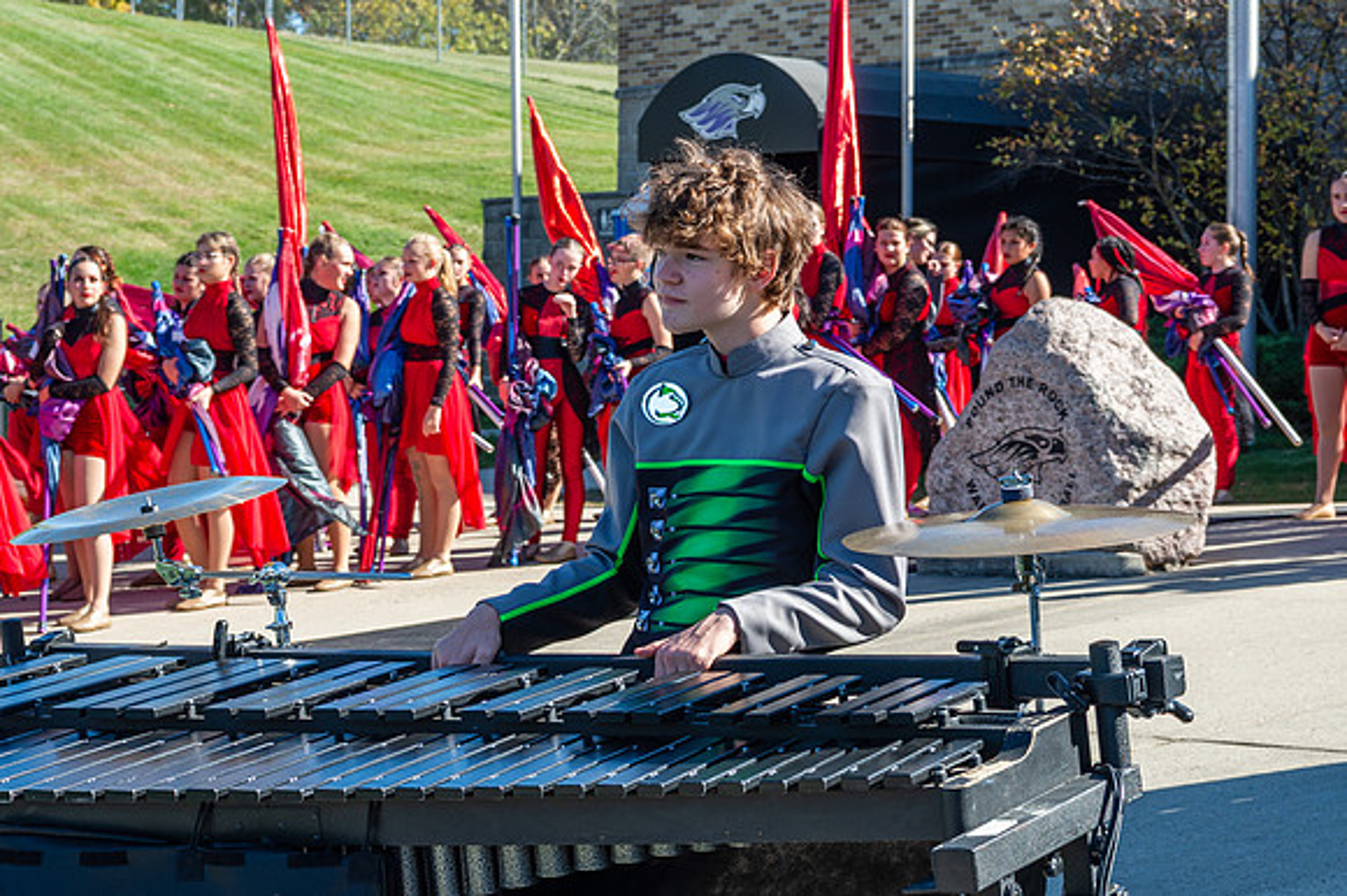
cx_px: 724
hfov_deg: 23.2
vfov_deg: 15.6
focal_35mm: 88
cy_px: 459
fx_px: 3279
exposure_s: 1/200
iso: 320
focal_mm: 70
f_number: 10
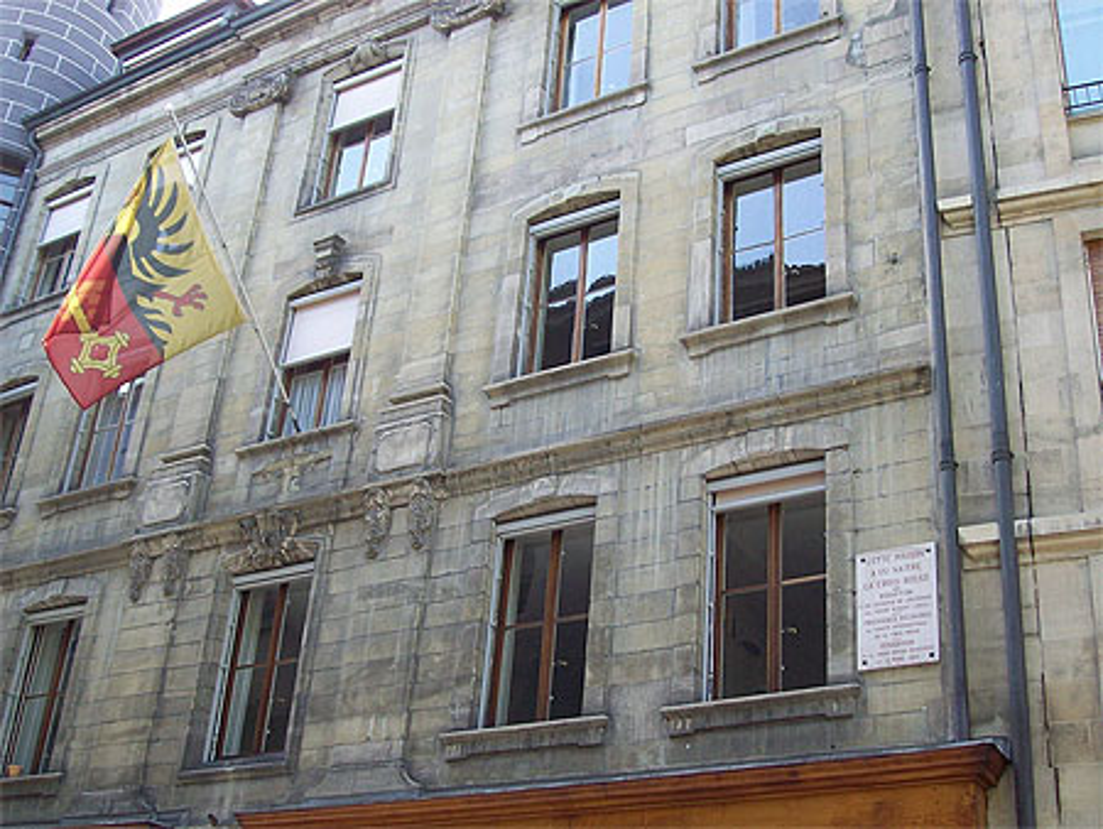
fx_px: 1435
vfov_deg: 32.2
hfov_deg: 42.1
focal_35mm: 45
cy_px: 414
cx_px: 552
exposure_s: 1/138
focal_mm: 7.6
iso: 80
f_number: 3
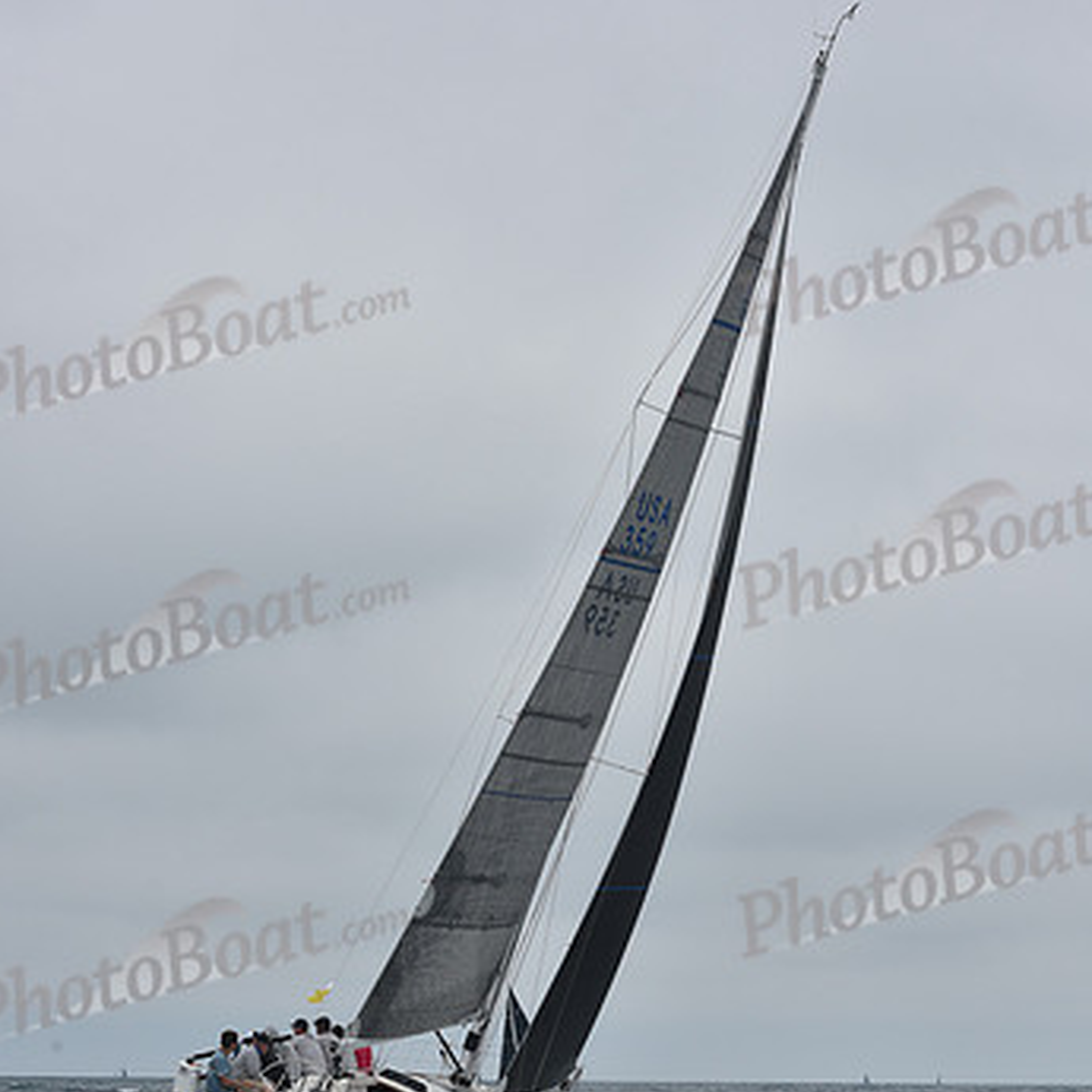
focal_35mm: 100
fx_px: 3569
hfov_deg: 17.4
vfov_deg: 17.3
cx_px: 574
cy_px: 756
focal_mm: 70
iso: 250
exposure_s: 1/800
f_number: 10
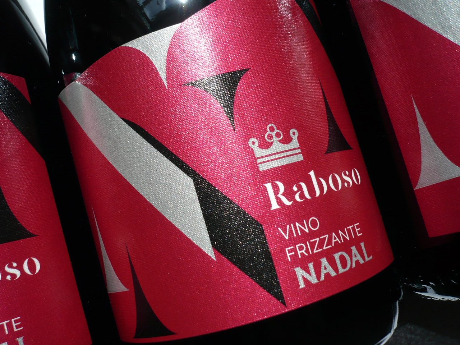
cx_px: 230
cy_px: 172
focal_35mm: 35
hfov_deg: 52.6
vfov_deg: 40.7
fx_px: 465
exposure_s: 1/200
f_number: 8
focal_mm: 5.8
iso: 100
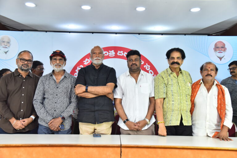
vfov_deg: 35.1
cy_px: 79
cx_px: 118
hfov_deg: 50.7
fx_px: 250
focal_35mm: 38
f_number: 4.5
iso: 2000
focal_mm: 38
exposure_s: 1/125
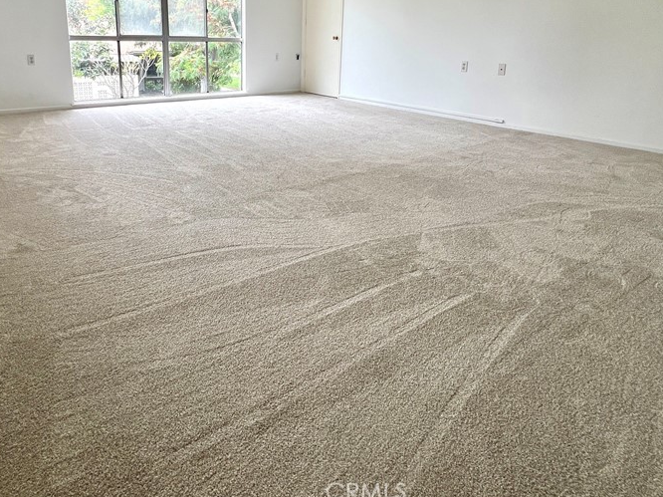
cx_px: 276
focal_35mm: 20
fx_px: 383
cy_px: 124
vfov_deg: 62.1
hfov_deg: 81.1
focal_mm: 1.57
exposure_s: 1/99
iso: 32
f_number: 1.8
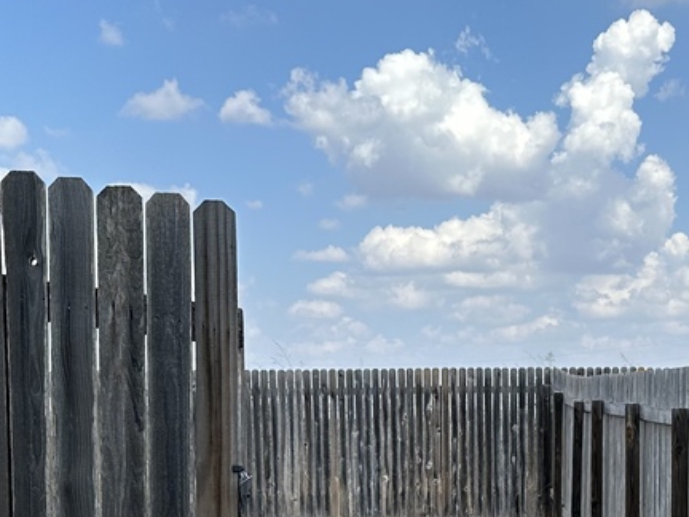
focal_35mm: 80
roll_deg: +0.7
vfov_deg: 18.0
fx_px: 1592
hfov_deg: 24.3
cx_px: 451
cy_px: 525
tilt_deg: -1.2
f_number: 1.78
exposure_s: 1/3155
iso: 80
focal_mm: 6.86
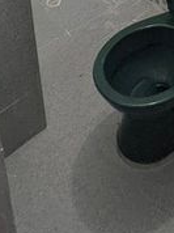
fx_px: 403
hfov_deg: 22.5
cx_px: 208
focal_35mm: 60
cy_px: -141
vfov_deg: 23.6
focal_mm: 1.65
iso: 136
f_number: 2.2
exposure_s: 1/30
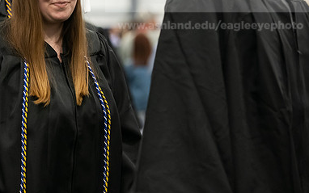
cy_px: 42
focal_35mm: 189
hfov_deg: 11.1
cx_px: 81
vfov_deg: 6.9
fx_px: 1592
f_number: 3.2
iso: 3200
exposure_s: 1/200
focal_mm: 122
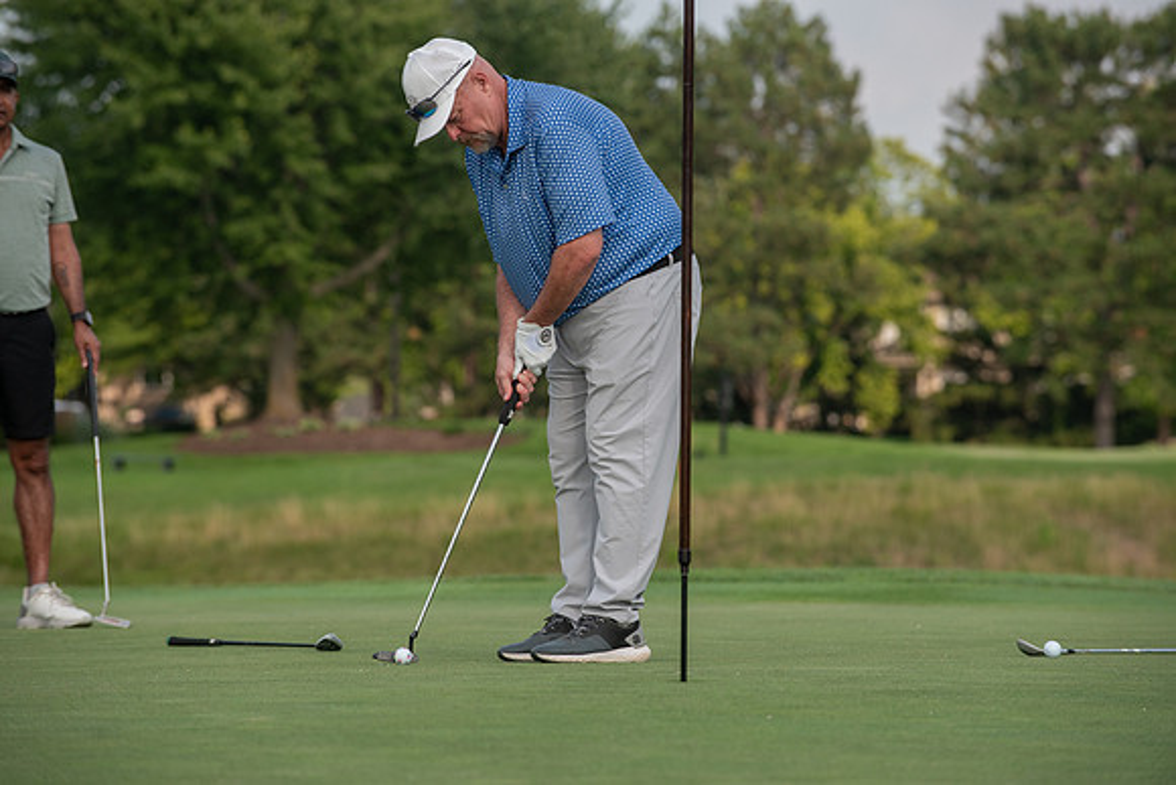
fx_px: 6535
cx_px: 588
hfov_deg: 10.3
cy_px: 392
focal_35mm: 200
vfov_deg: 6.9
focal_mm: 200
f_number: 5
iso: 250
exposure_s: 1/1250
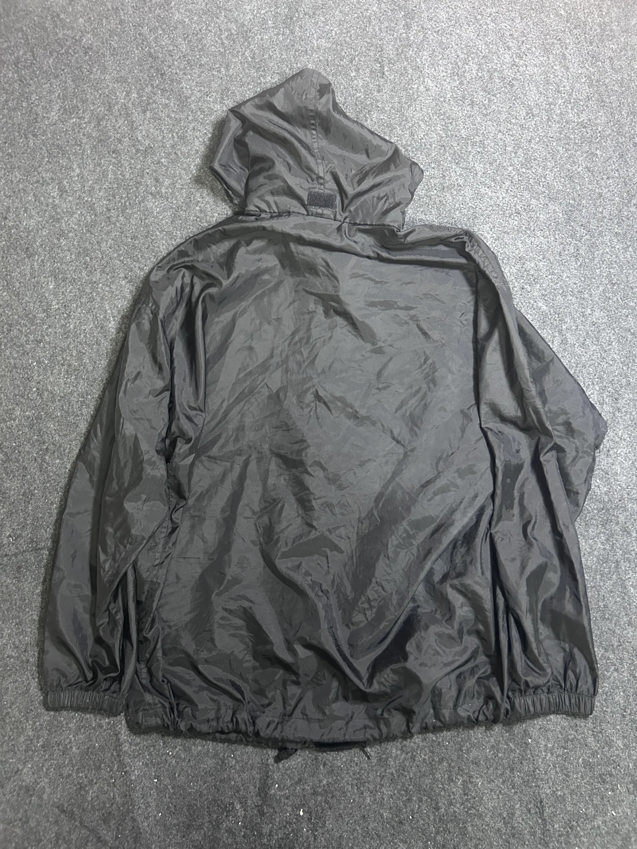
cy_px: 424
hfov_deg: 53.1
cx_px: 318
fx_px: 638
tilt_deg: -63.7
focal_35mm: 26
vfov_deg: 67.3
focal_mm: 5.7
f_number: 1.5
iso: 500
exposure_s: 1/33
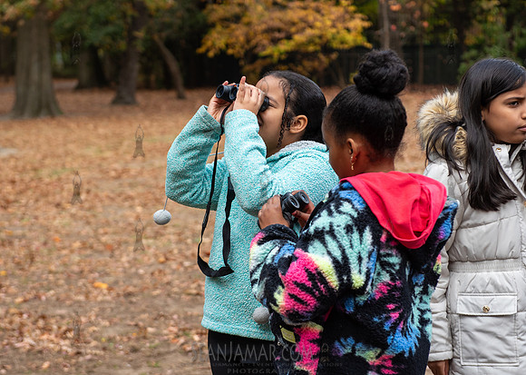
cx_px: 258
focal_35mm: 90
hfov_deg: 22.2
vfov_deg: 15.9
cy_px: 189
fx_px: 1340
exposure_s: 1/250
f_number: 4
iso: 160
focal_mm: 70
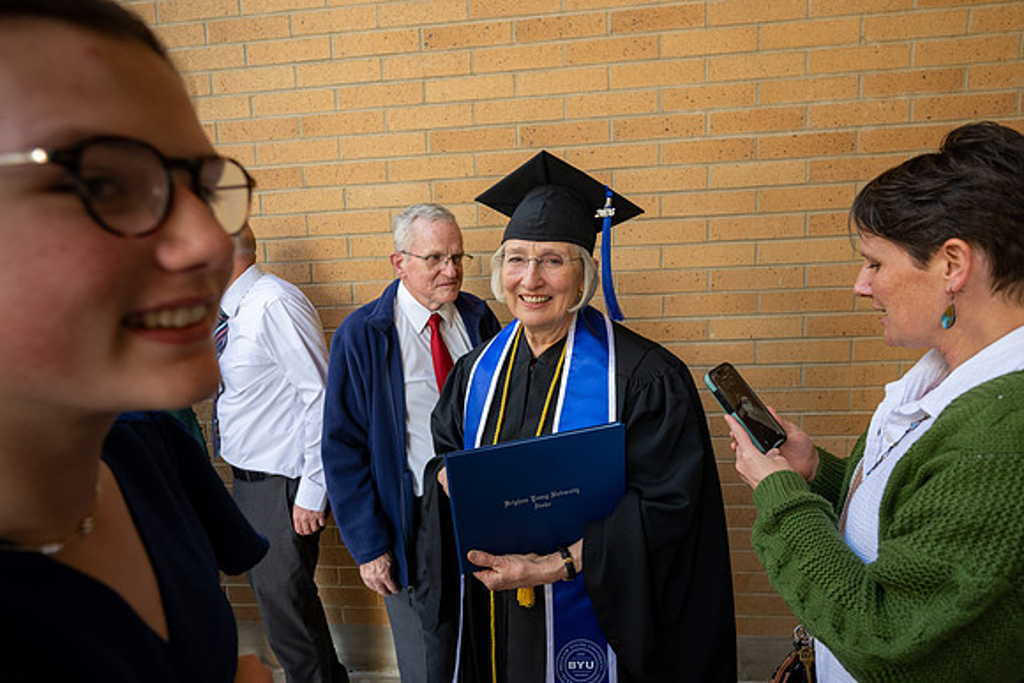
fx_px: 597
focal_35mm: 21
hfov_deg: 81.2
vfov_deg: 59.5
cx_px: 512
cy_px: 342
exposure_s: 1/500
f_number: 5
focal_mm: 21
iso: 800
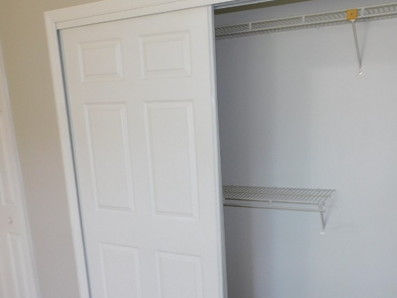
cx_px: 264
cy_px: 192
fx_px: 379
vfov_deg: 42.5
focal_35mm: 33
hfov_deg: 54.2
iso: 180
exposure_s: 1/30
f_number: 3.3
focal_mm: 4.3
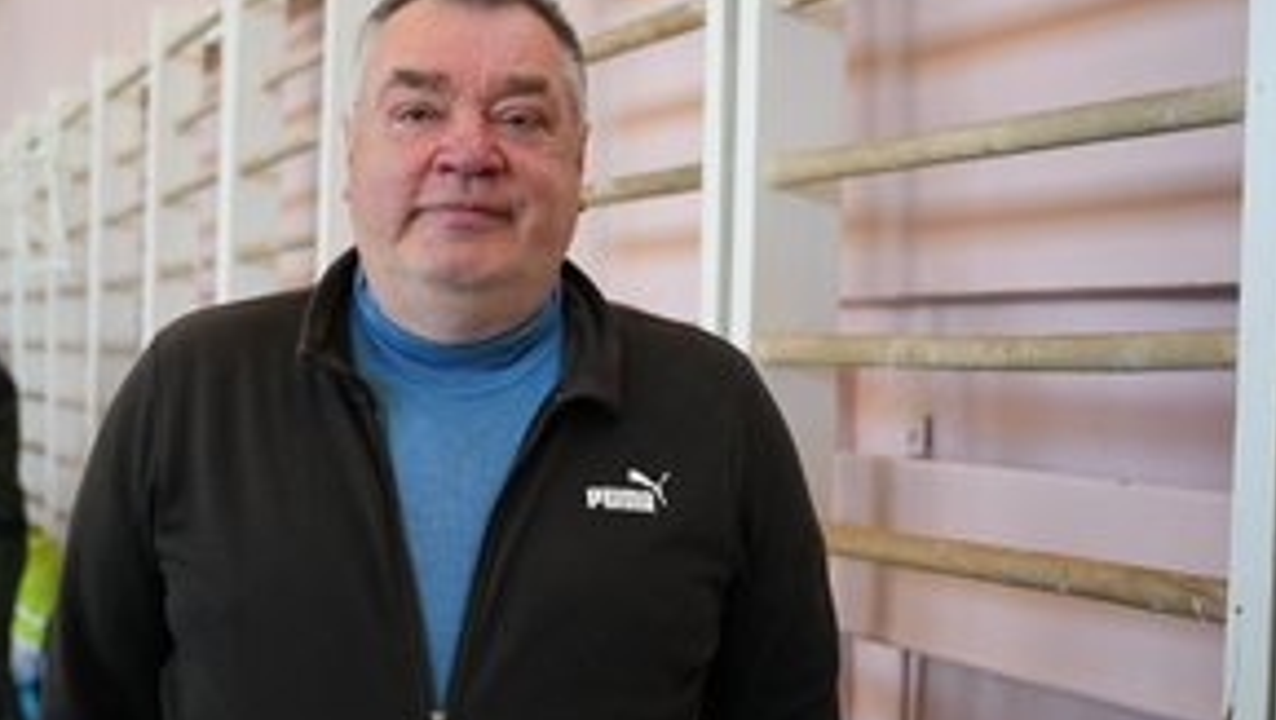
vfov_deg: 28.4
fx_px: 1422
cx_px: 472
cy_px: 409
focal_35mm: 42
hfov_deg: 47.8
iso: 400
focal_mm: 29
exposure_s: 1/200
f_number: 2.8
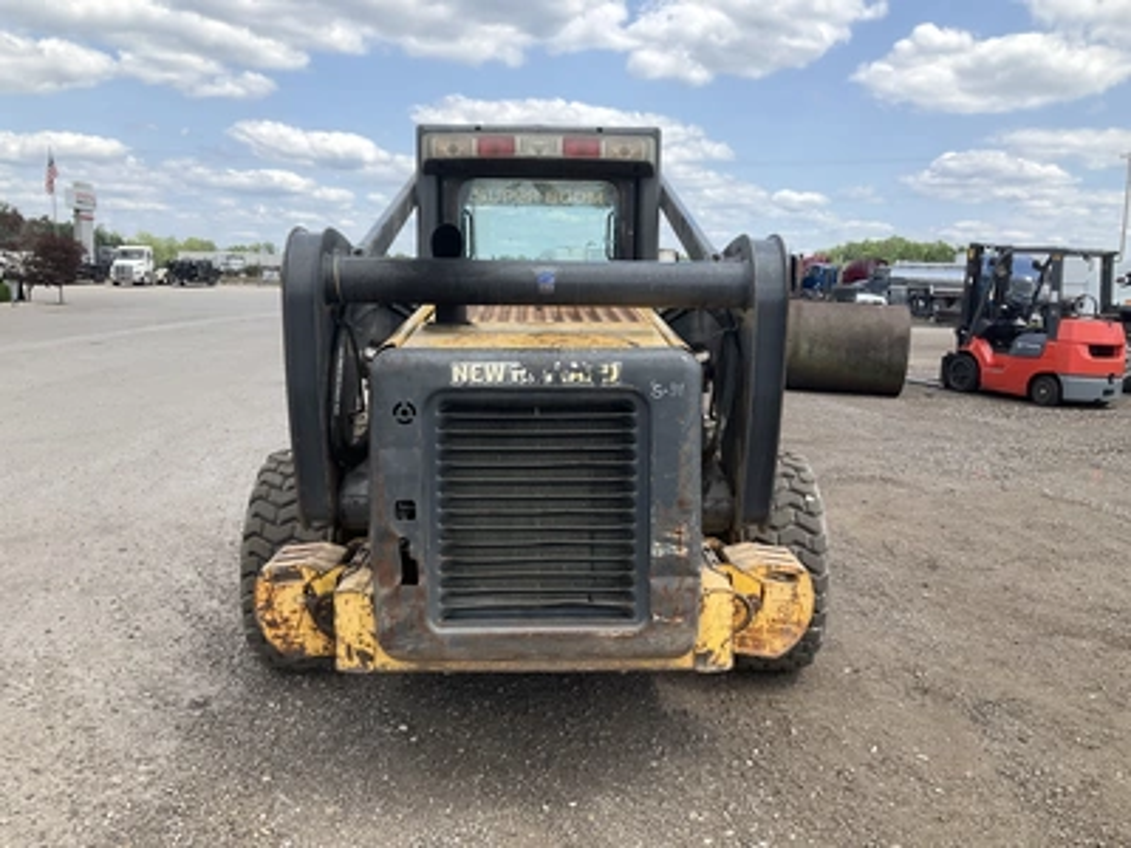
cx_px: 566
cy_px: 424
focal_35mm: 29
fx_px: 948
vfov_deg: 48.2
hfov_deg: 61.7
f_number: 1.8
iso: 25
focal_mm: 3
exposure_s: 1/1250
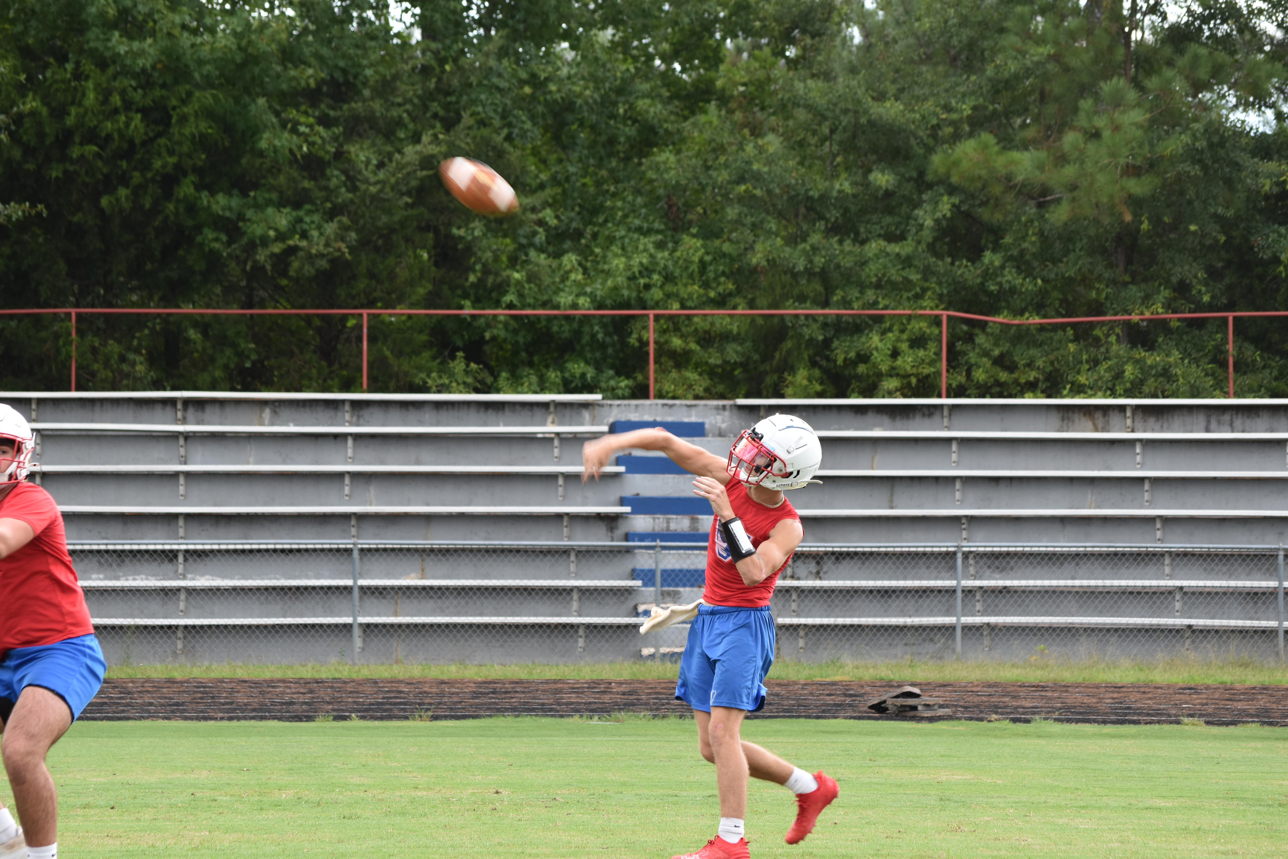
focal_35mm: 183
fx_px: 6547
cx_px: 644
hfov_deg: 11.2
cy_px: 430
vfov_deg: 7.5
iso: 250
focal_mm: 122
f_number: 8
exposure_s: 1/250
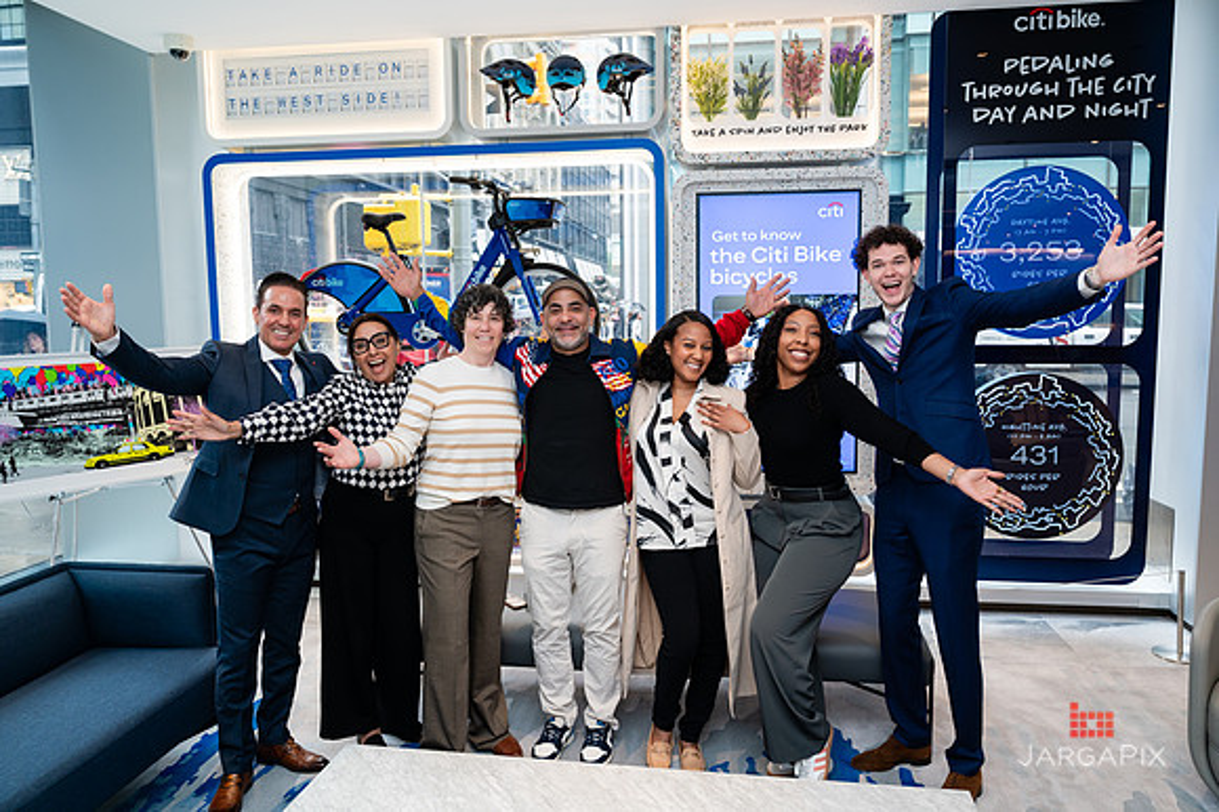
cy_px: 406
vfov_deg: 48.7
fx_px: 897
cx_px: 610
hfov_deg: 68.4
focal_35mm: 26
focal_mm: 26.5
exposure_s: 1/160
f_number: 4
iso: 400
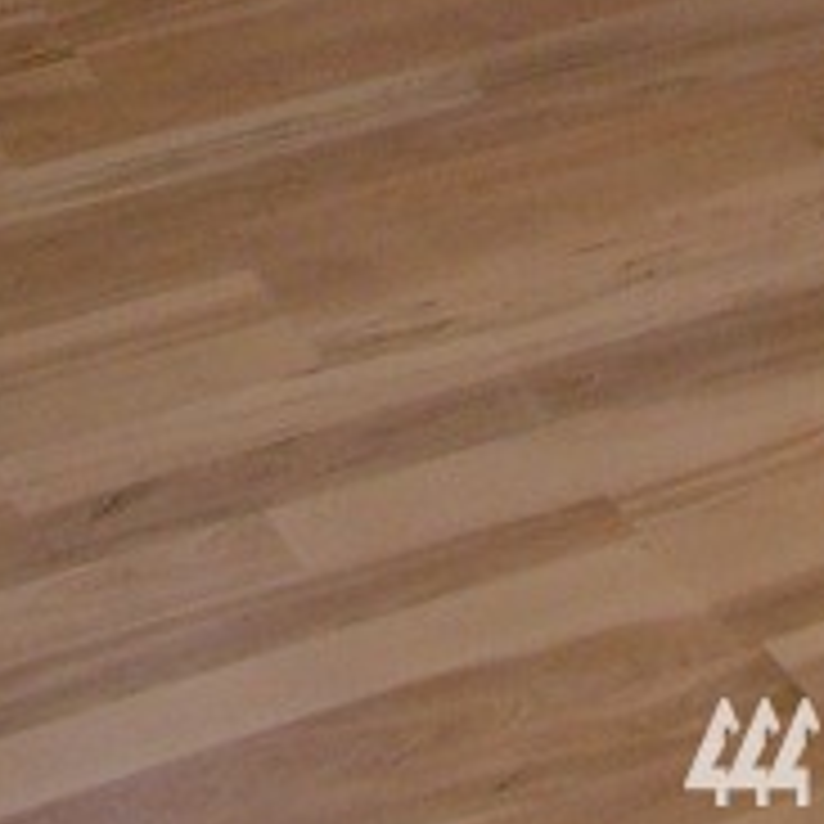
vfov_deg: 9.1
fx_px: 4686
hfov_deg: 9.9
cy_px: -1153
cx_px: 937
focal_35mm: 174
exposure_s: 1/45
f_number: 3.5
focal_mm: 6.6
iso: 200
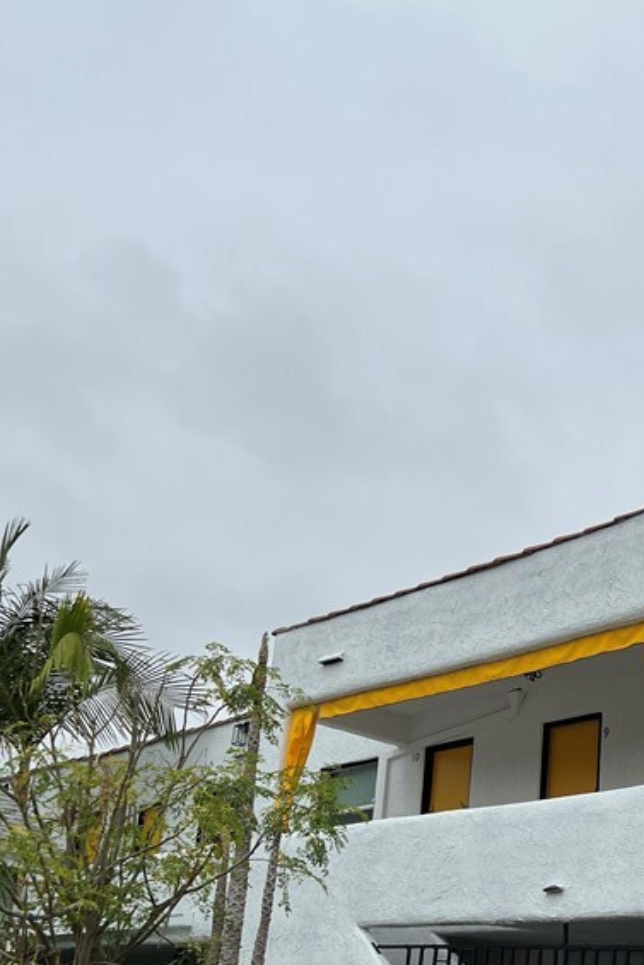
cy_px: 681
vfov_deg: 39.6
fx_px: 1314
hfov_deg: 27.2
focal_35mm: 49
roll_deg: -4.6
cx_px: 485
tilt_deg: +17.2
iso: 50
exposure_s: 1/9434
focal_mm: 5.7
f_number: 1.5
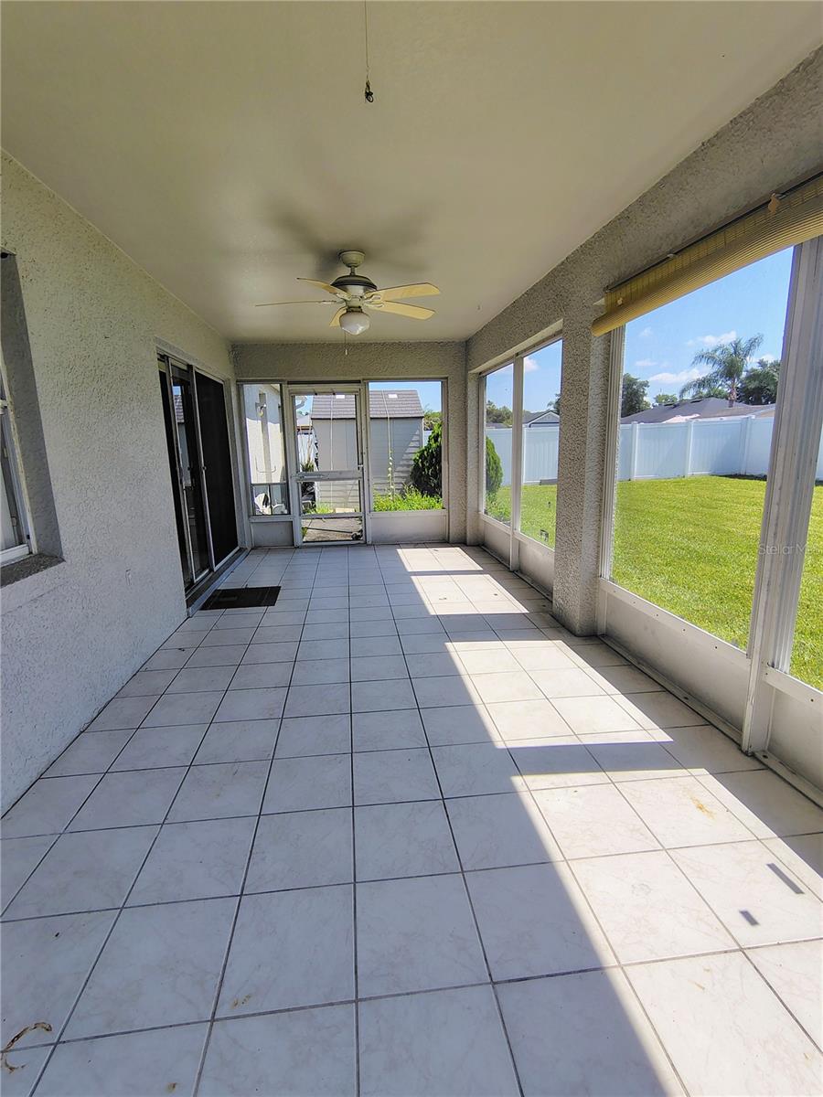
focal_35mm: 16
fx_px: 507
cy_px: 548
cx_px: 412
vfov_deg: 94.5
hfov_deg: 78.1
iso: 100
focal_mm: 2.13
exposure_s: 1/508
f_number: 2.2
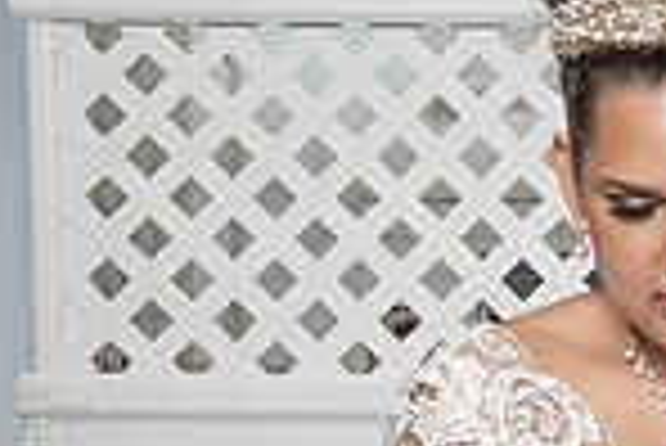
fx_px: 4666
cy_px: 494
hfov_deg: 7.8
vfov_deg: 5.4
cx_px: 1359
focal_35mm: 252
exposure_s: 1/200
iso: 1000
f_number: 5.6
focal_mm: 45
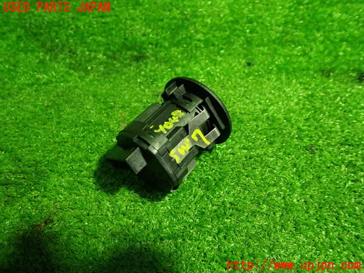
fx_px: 315
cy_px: 136
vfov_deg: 46.8
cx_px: 182
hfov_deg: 60.0
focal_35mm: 30
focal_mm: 5.4
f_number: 2.3
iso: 320
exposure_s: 1/30
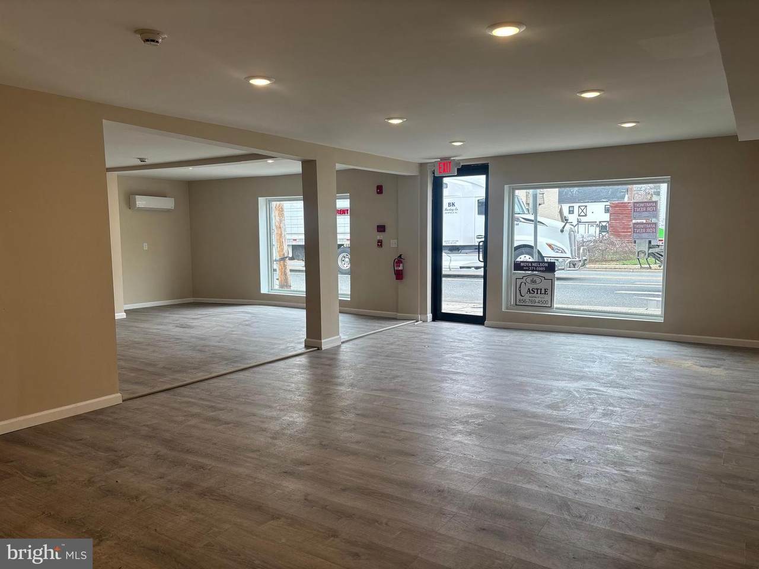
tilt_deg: -5.8
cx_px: 380
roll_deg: -0.1
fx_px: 570
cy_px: 284
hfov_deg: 67.3
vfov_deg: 53.1
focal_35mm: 26
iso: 40
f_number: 1.6
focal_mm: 5.96
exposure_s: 1/159
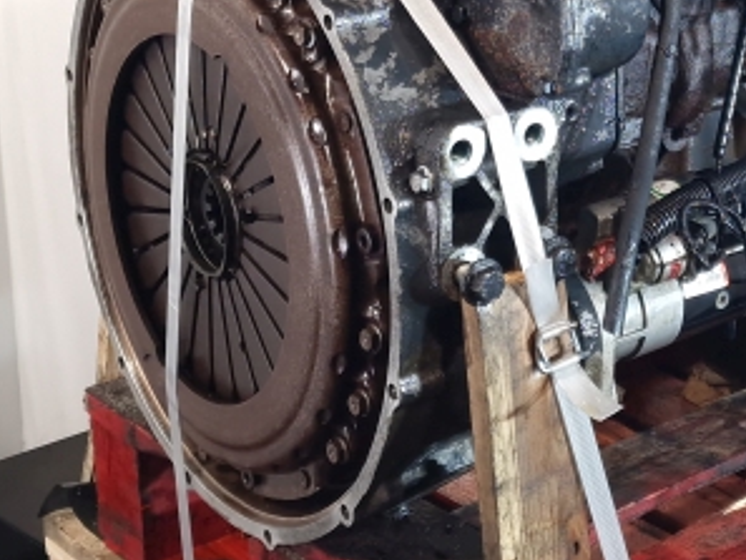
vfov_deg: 22.8
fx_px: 1337
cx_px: 726
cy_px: 18
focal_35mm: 62
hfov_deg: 29.4
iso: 100
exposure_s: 1/50
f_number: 1.8
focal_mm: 6.4
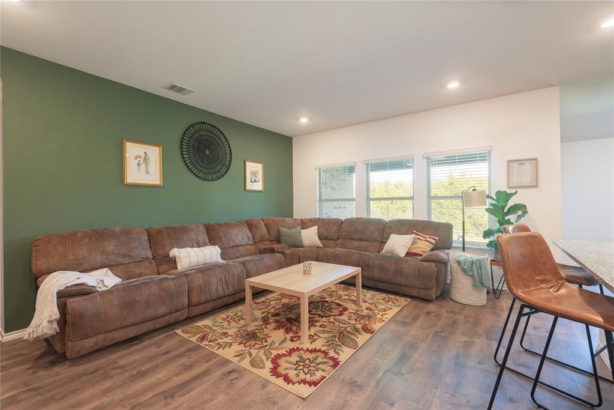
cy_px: 205
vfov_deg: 73.8
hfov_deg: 96.7
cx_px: 307
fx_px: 273
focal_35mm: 16
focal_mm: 16
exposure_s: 1
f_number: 7.1
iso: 100
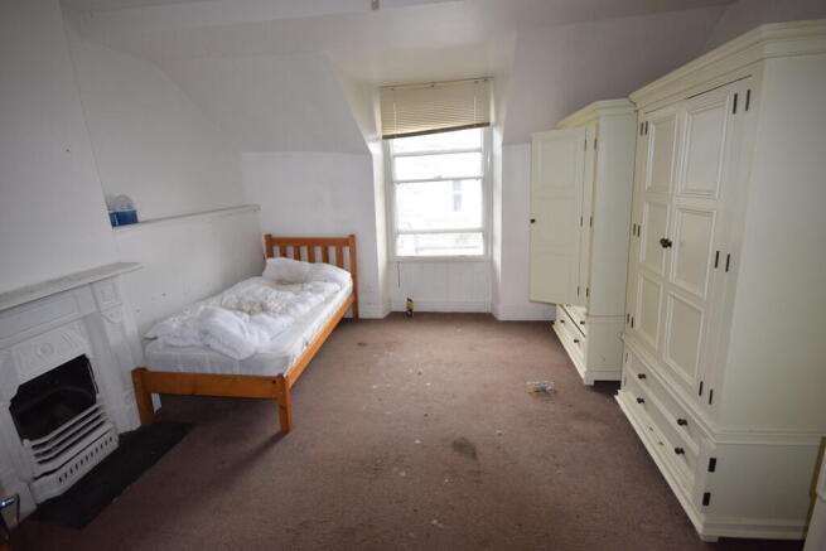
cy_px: 276
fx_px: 379
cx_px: 413
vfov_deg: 72.1
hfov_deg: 95.0
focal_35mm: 16
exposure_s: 1/80
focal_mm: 11
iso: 800
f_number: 4.5
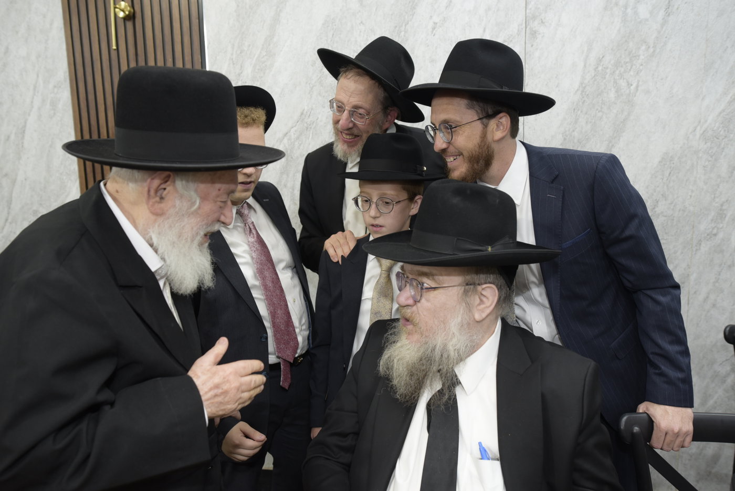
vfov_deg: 45.0
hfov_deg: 63.6
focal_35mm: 29
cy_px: 246
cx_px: 368
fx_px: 592
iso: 800
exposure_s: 1/100
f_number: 4
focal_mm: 29
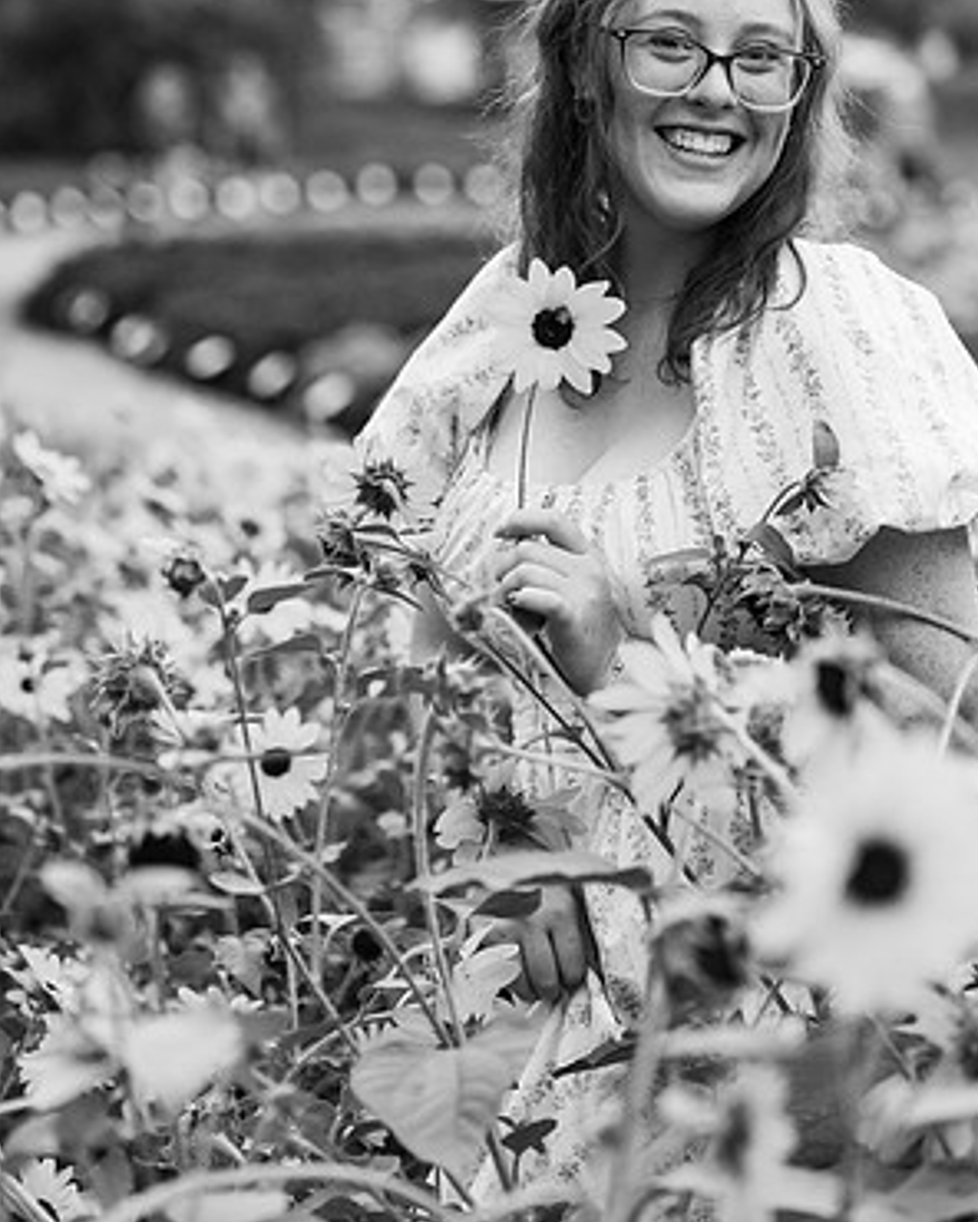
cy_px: 485
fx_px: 3510
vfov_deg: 19.7
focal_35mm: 97
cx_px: 492
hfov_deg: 15.9
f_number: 3.2
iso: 4000
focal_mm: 85
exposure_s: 1/400
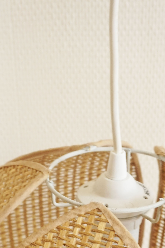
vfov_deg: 20.8
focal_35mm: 92
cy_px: 292
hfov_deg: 14.8
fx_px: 633
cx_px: 78
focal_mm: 20
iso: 250
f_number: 4
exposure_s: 1/60
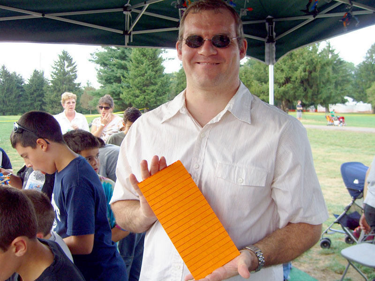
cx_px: 188
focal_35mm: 38
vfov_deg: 37.7
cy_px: 140
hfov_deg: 49.0
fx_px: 412
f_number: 2.8
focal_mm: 7.9
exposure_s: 1/125
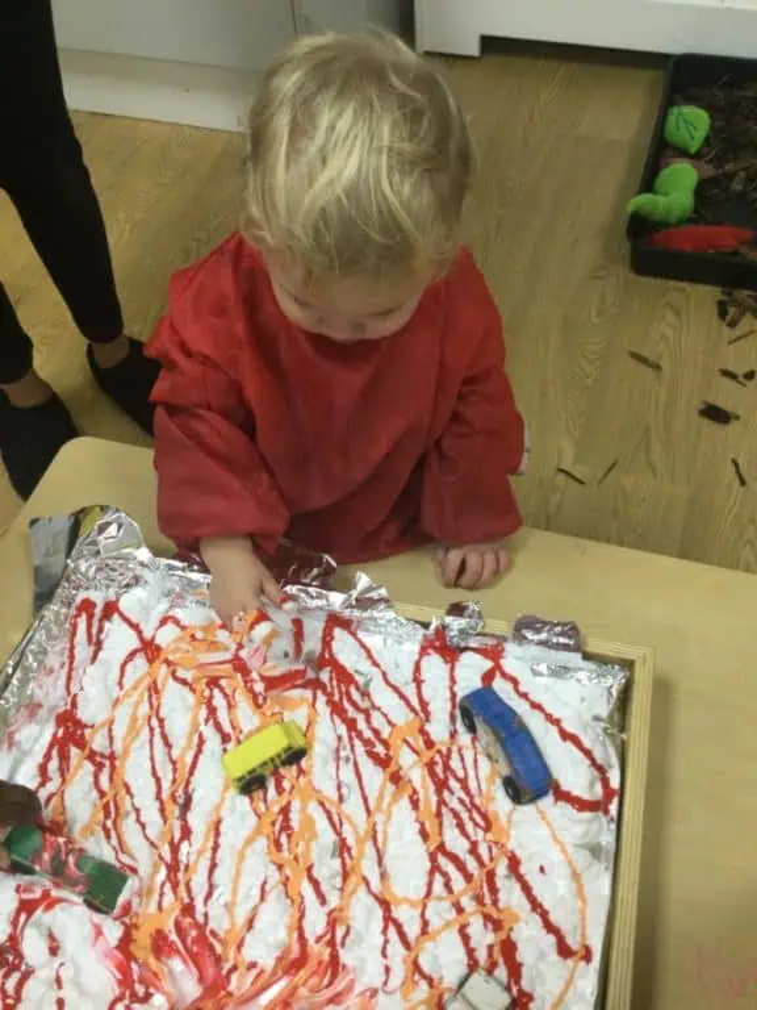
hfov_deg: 45.4
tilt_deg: -53.6
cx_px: 378
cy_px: 505
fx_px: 904
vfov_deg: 58.4
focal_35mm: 31
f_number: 2.4
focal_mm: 3.3
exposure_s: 1/33
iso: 80
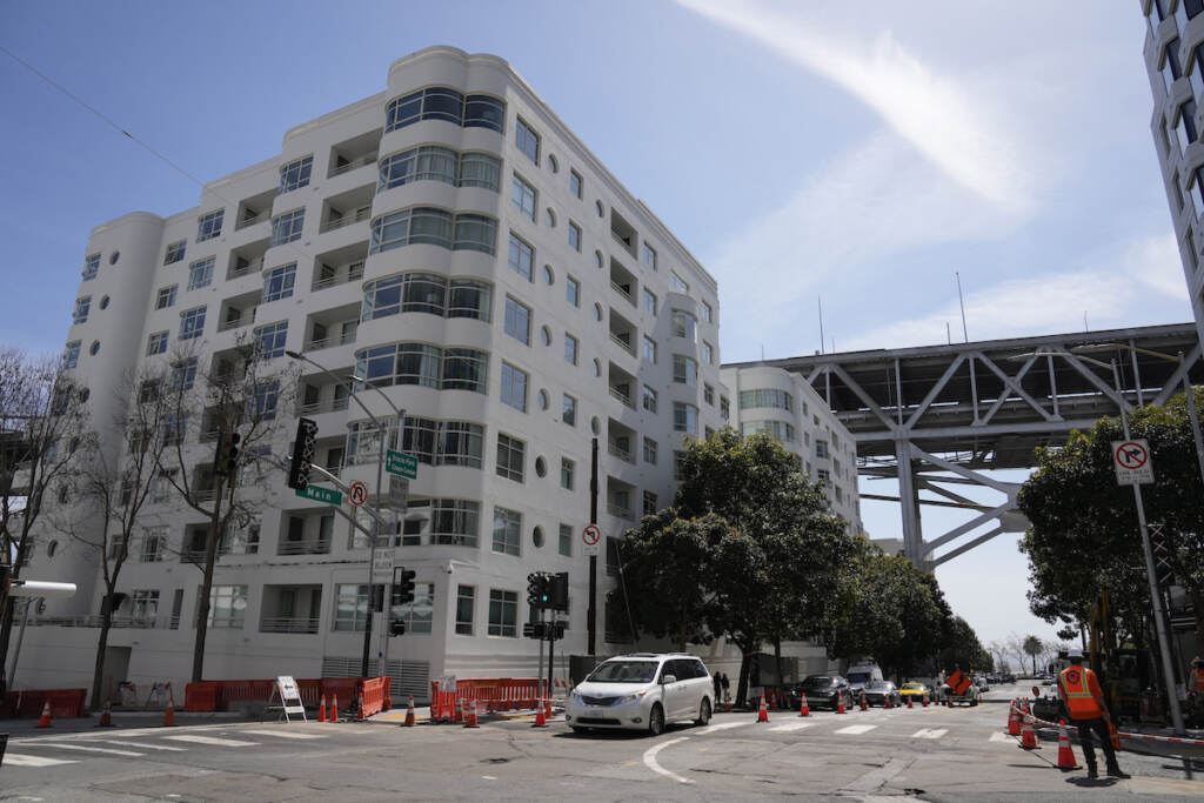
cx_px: 602
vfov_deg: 53.1
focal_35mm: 24
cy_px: 402
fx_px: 803
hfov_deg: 73.7
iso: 250
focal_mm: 24
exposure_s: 1/1600
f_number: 5.6
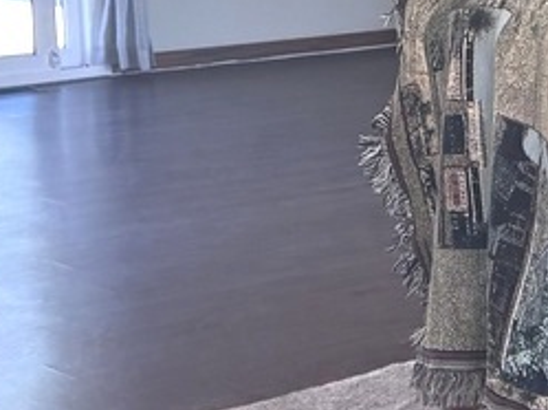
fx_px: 2197
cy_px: 123
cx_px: 953
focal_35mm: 139
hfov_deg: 13.0
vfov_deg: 10.6
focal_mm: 6.76
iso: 80
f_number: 1.78
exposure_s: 1/120
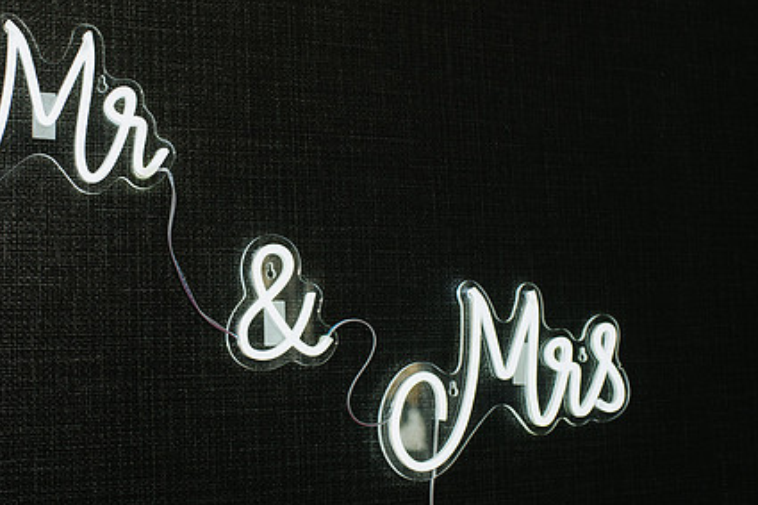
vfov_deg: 25.0
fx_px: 1136
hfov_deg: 36.3
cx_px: 218
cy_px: 239
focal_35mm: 54
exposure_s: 1/200
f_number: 3.5
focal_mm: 35
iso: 360
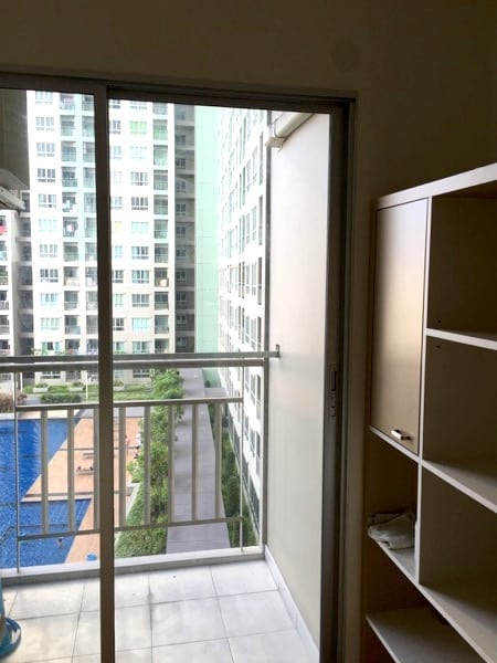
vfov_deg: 61.7
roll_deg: -0.5
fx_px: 555
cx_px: 248
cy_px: 332
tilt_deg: -3.5
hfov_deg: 48.2
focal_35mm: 29
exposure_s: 1/127
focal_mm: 4.15
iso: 32
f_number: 2.2
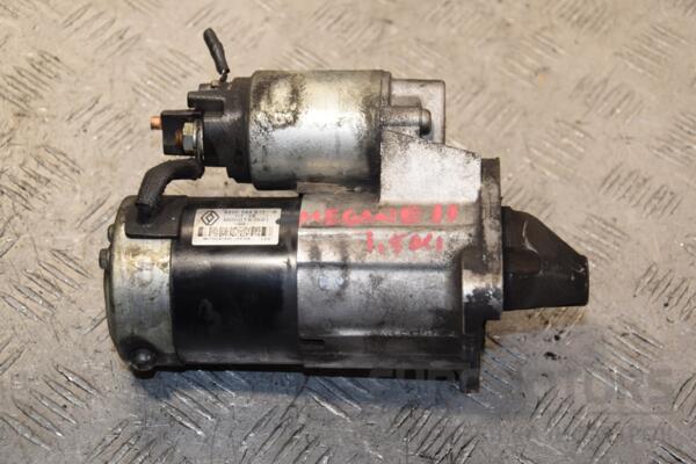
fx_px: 1682
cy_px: 232
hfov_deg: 23.4
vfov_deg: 15.7
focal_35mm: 87
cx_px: 348
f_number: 6.3
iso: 800
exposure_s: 1/200
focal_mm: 58
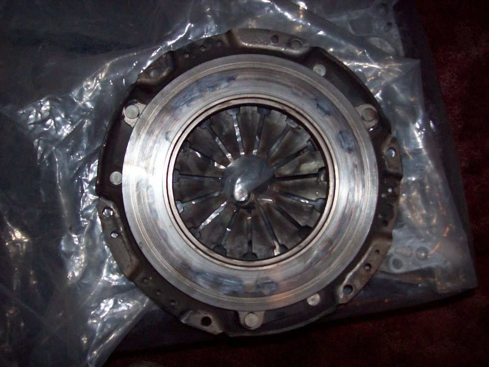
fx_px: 508
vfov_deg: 39.6
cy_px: 184
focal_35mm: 36
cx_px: 244
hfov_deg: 51.4
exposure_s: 1/64
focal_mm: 6
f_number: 2.7
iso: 140
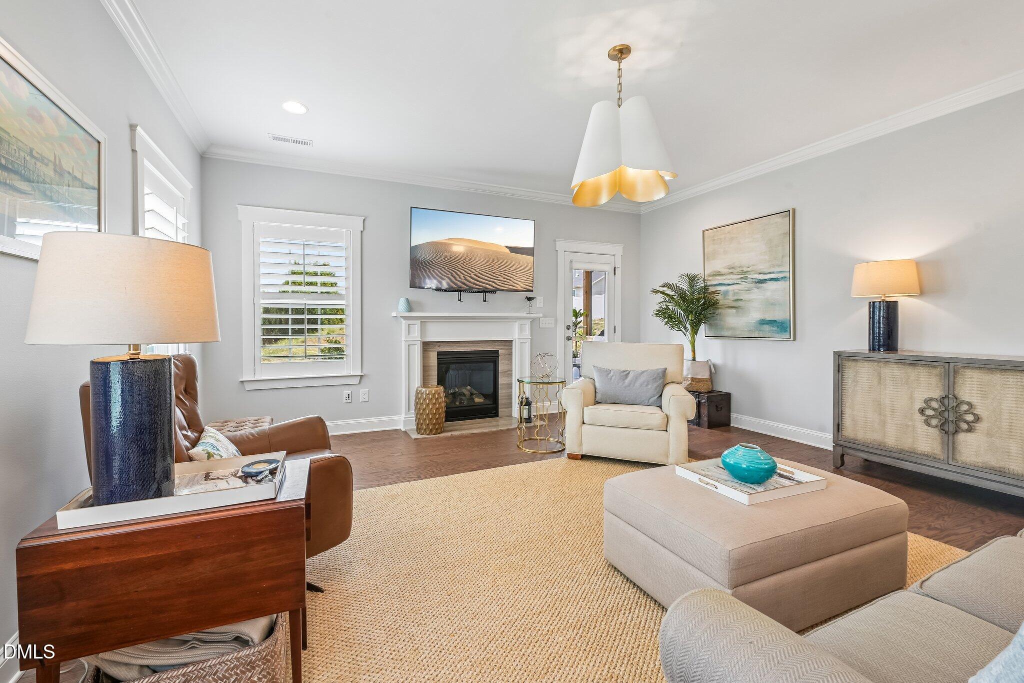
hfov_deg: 104.3
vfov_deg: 81.2
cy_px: 342
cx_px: 512
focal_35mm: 14
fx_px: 398
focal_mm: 14
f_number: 9
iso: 200
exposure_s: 1/6
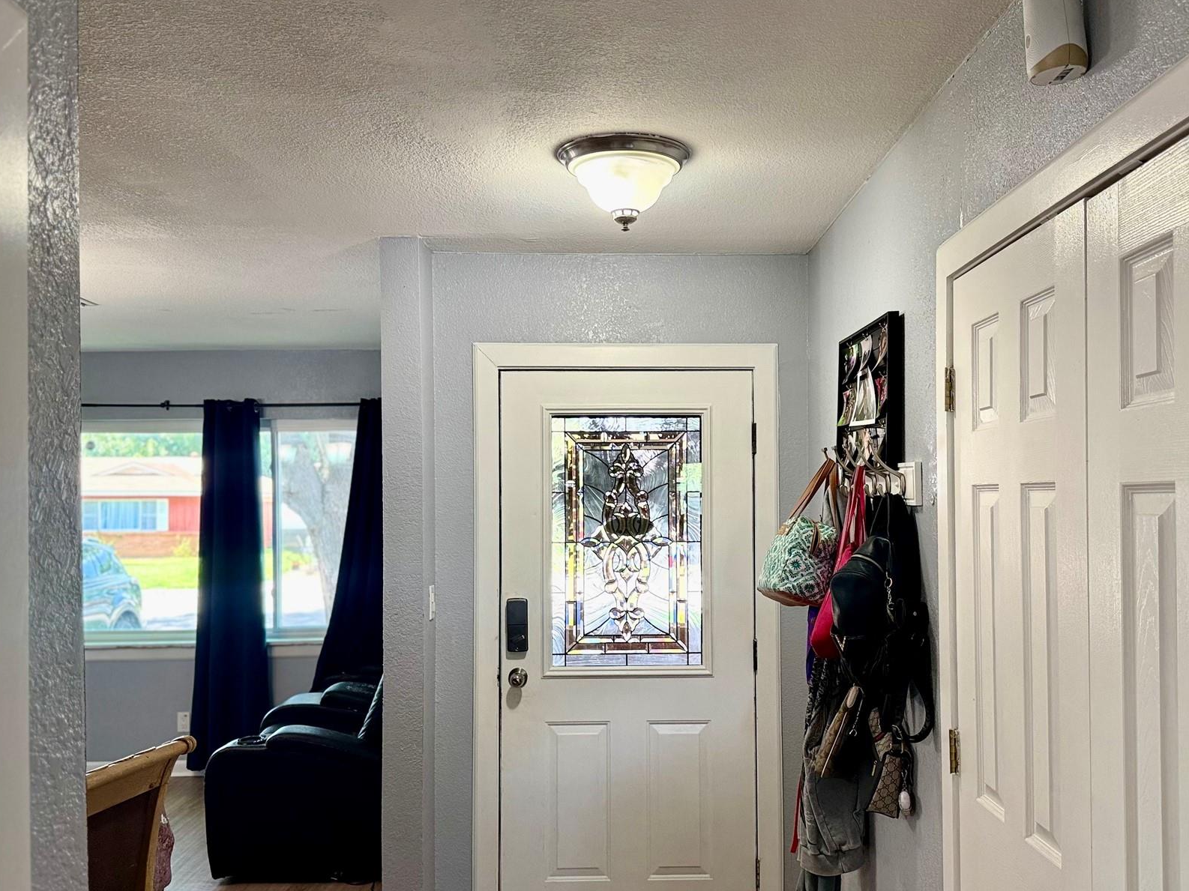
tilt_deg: +2.1
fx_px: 1065
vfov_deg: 45.4
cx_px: 650
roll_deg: +0.5
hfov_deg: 58.3
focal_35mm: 31
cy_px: 484
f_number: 1.78
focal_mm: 6.76
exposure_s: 1/60
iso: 250
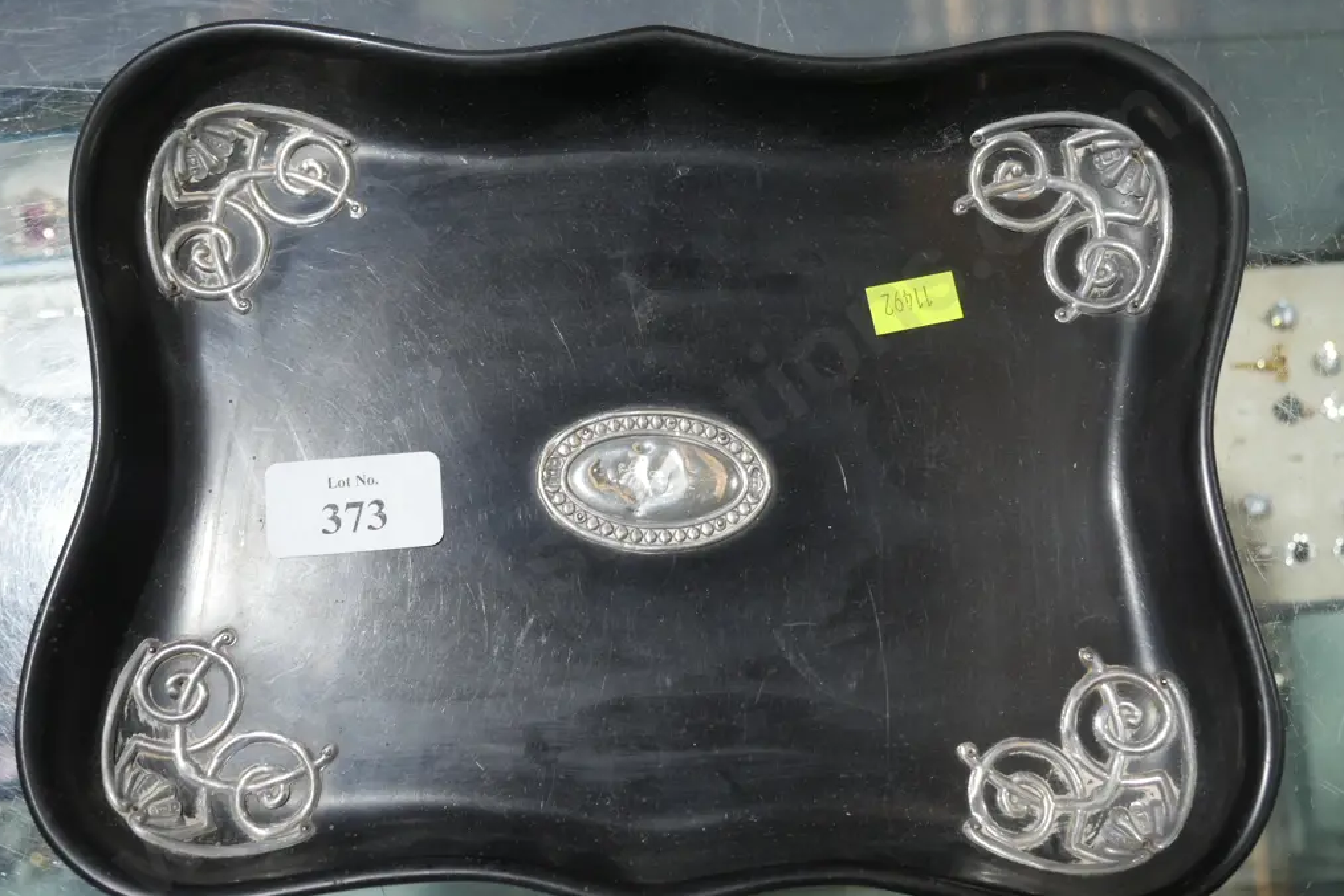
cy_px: 477
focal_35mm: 42
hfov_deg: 46.4
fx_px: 1568
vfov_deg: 31.9
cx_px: 668
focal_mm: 20
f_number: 4.5
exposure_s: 1/60
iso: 400
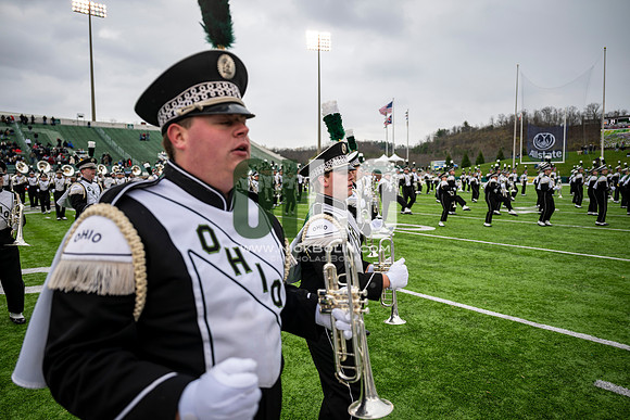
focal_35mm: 24
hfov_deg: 73.7
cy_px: 210
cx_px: 315
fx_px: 420
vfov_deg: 53.2
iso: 100
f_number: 2.8
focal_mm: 24
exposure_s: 1/500
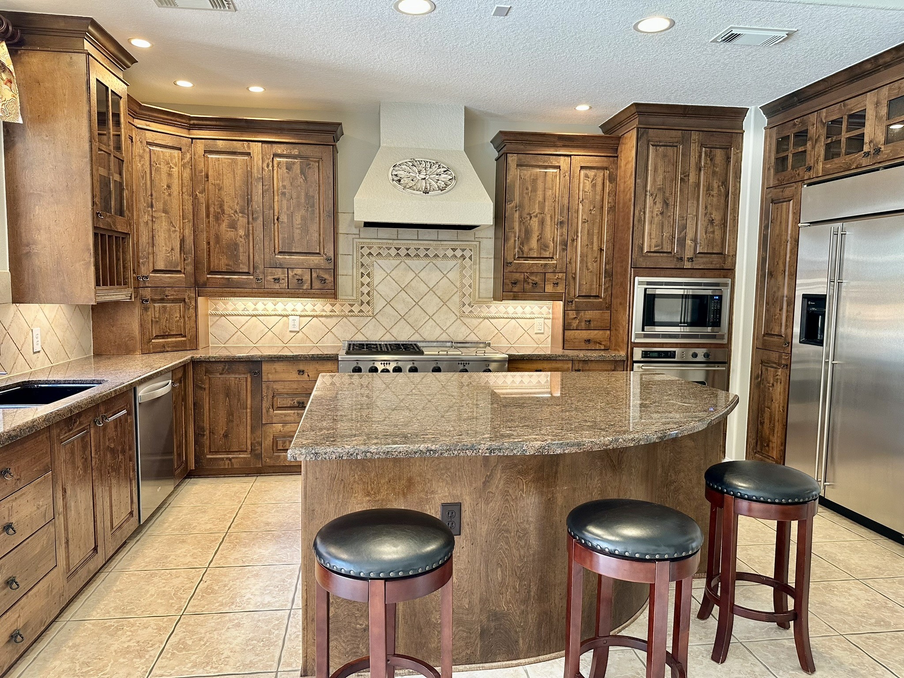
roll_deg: -0.8
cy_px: 339
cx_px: 452
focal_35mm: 24
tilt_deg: -5.1
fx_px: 627
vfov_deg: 56.8
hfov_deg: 71.6
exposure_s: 1/60
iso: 160
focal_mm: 6.86
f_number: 1.78
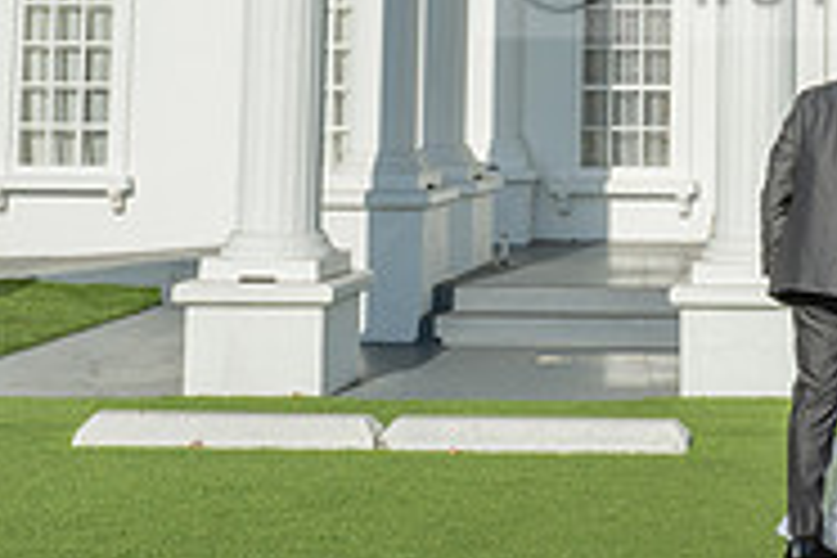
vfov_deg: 16.9
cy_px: -67
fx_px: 1813
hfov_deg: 24.8
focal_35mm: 78
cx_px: 835
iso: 200
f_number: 16
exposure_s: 1/200
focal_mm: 24
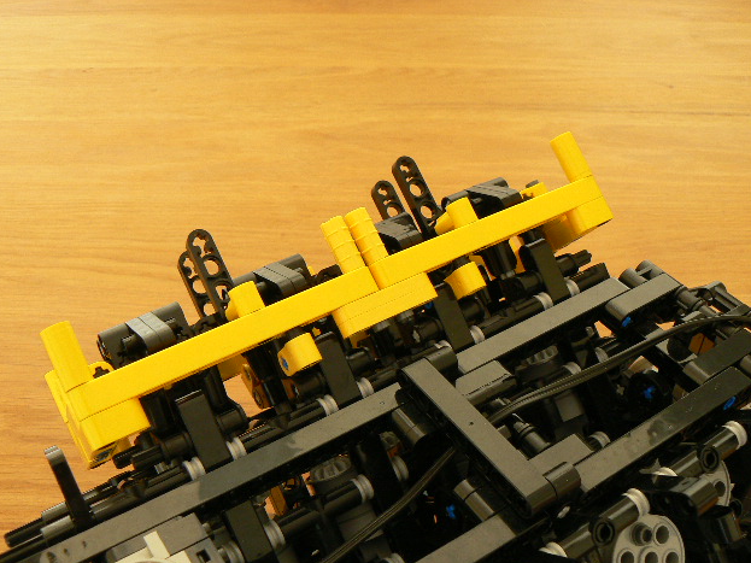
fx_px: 803
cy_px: 288
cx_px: 377
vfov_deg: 38.7
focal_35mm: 37
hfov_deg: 50.1
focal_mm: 6
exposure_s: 1/1.3
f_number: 4
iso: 100
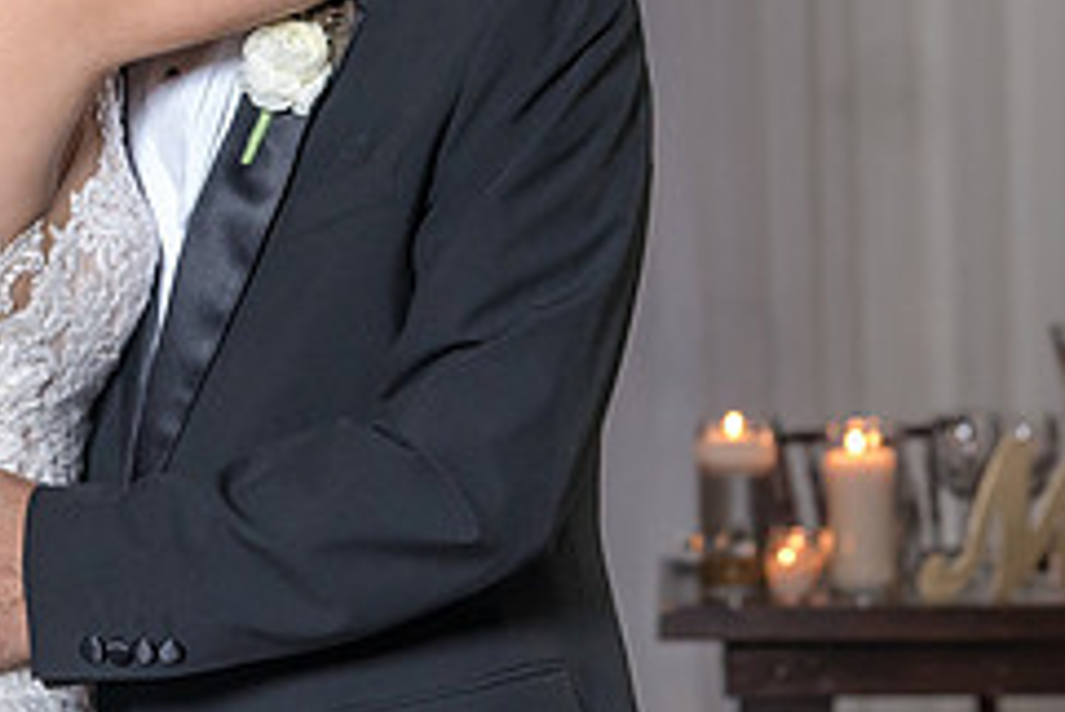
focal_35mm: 277
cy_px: -65
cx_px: 7
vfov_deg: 5.0
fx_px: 8199
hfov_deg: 7.4
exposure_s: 1/100
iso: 2000
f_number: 5.6
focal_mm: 93
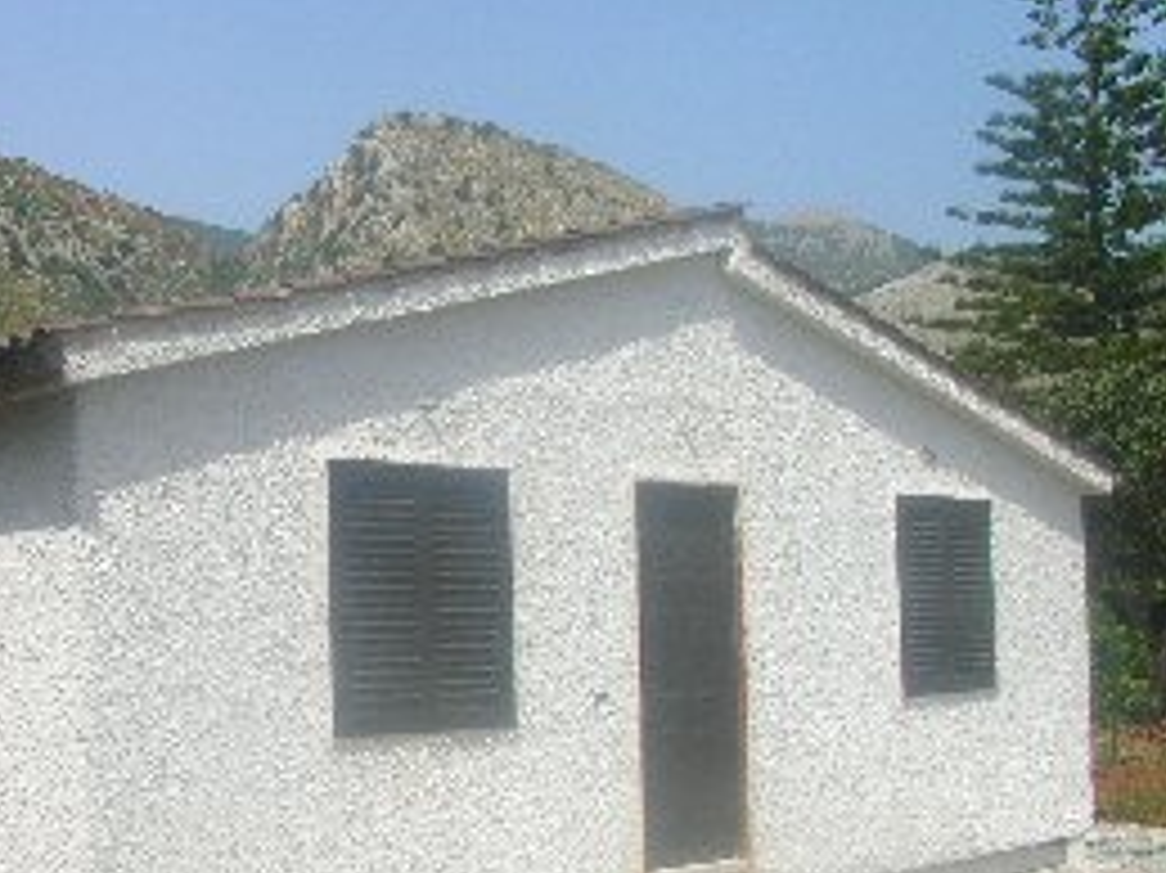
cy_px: 542
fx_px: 1818
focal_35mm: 54
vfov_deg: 26.9
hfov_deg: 34.7
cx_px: 270
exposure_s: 1/291
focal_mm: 5.8
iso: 50
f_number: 5.6
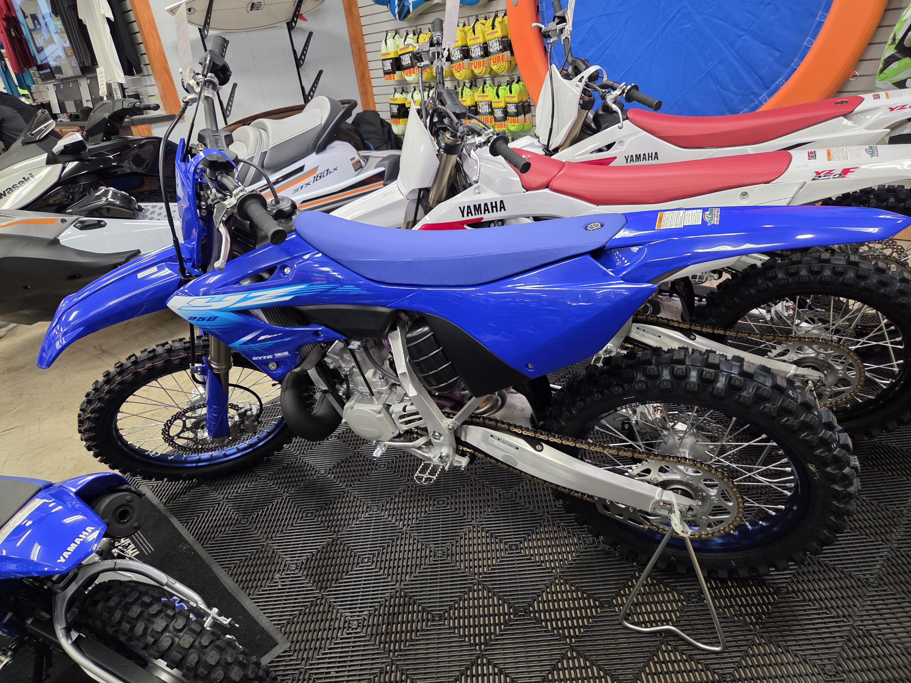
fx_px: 605
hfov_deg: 73.9
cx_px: 456
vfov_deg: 58.9
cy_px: 342
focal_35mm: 23
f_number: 1.8
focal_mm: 5.4
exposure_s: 1/120
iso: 320
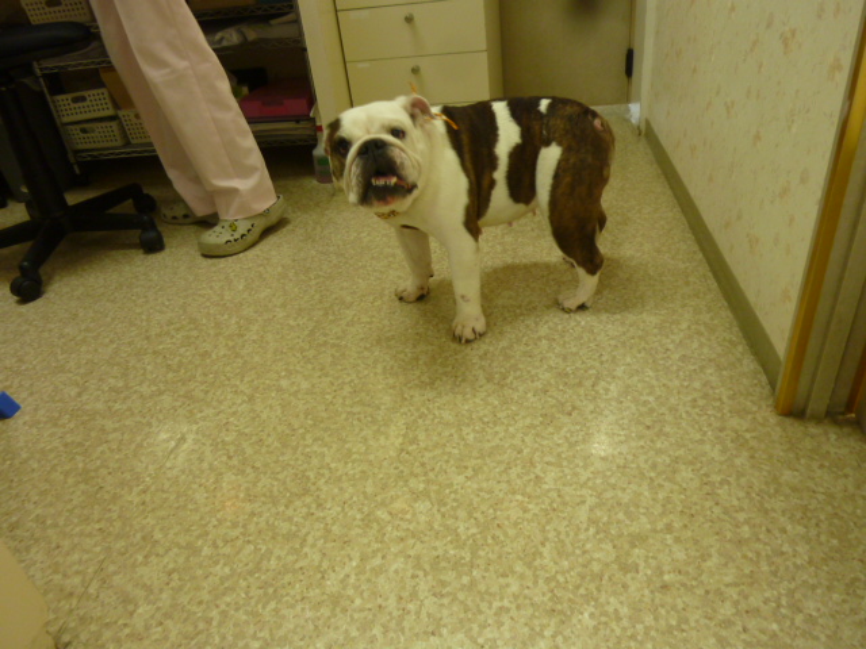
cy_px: 324
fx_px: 625
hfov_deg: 69.4
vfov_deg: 54.9
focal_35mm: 25
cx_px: 433
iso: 200
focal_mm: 4.5
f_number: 3.3
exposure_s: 1/30
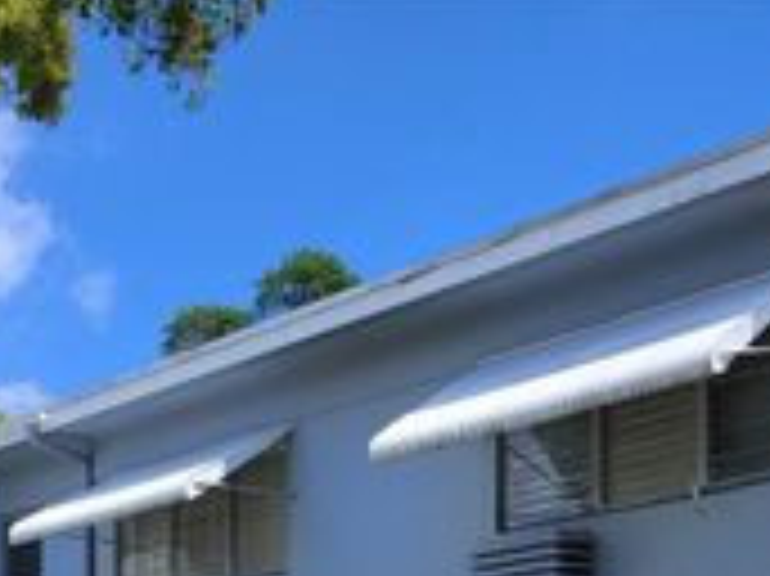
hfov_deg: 25.5
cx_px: 234
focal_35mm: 76
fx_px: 1689
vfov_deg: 17.6
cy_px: 826
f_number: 1.8
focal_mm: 5.4
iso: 40
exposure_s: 1/2094
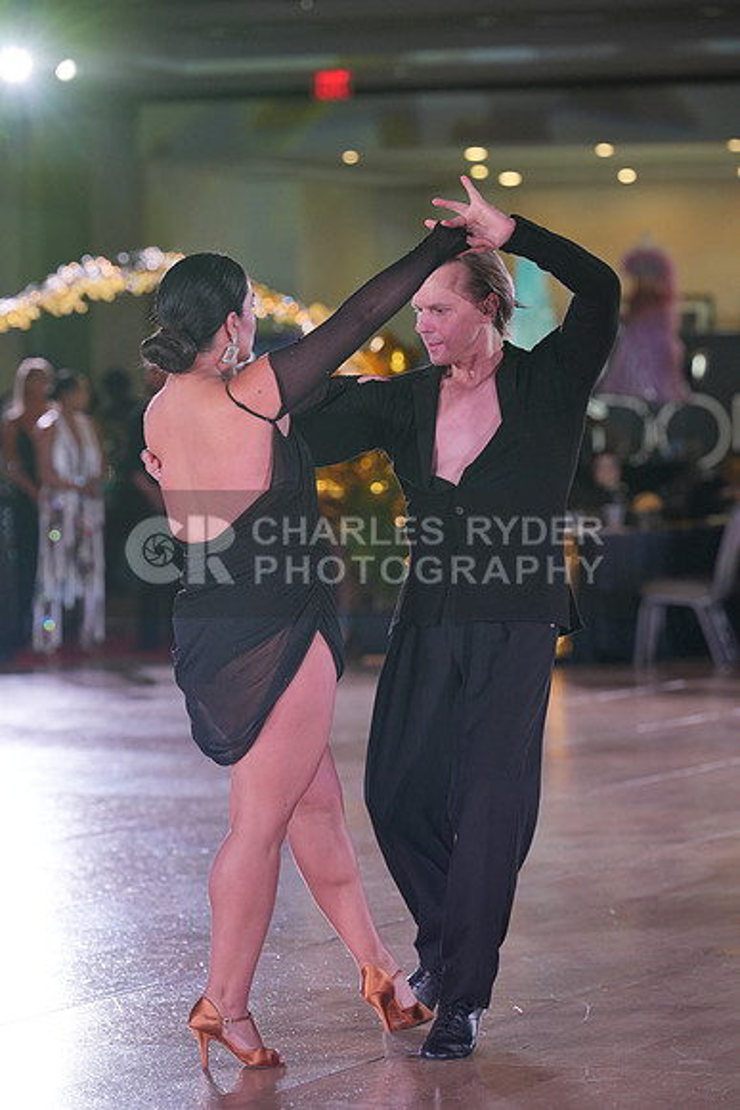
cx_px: 370
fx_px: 4468
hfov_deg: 9.5
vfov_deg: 14.2
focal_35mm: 145
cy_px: 555
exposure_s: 1/400
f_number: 4
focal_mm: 145
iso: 1250
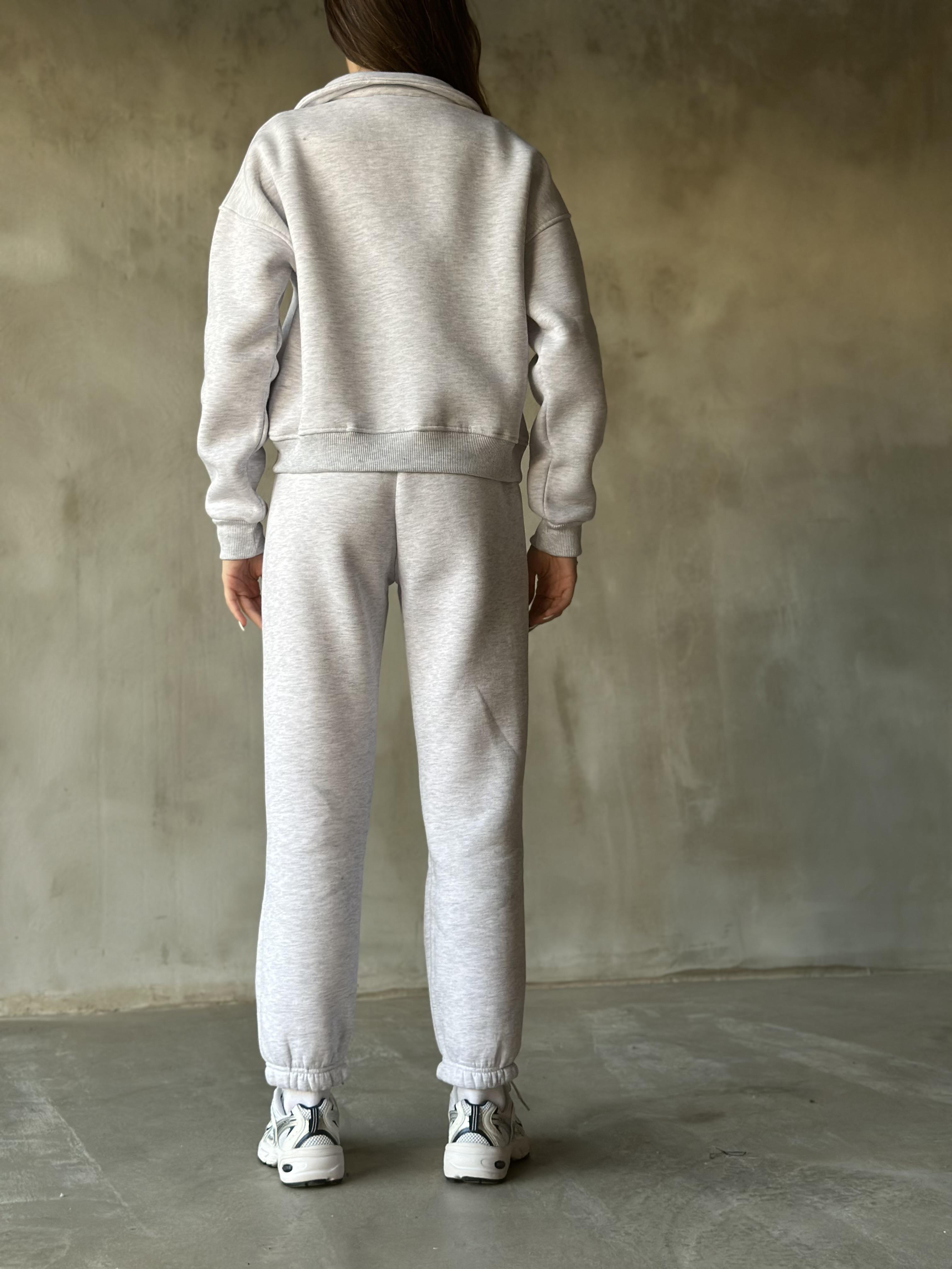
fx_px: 1760
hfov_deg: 30.3
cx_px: 476
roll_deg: +0.0
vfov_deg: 39.7
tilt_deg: +2.9
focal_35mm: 48
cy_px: 634
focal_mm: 6.86
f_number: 1.78
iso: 125
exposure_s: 1/73
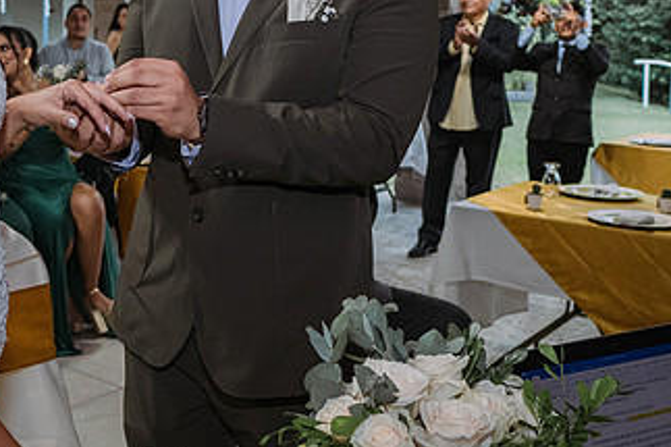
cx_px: 110
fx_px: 1043
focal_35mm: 56
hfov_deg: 34.3
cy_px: 68
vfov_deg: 23.7
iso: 2500
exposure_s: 1/160
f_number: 2.8
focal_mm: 15
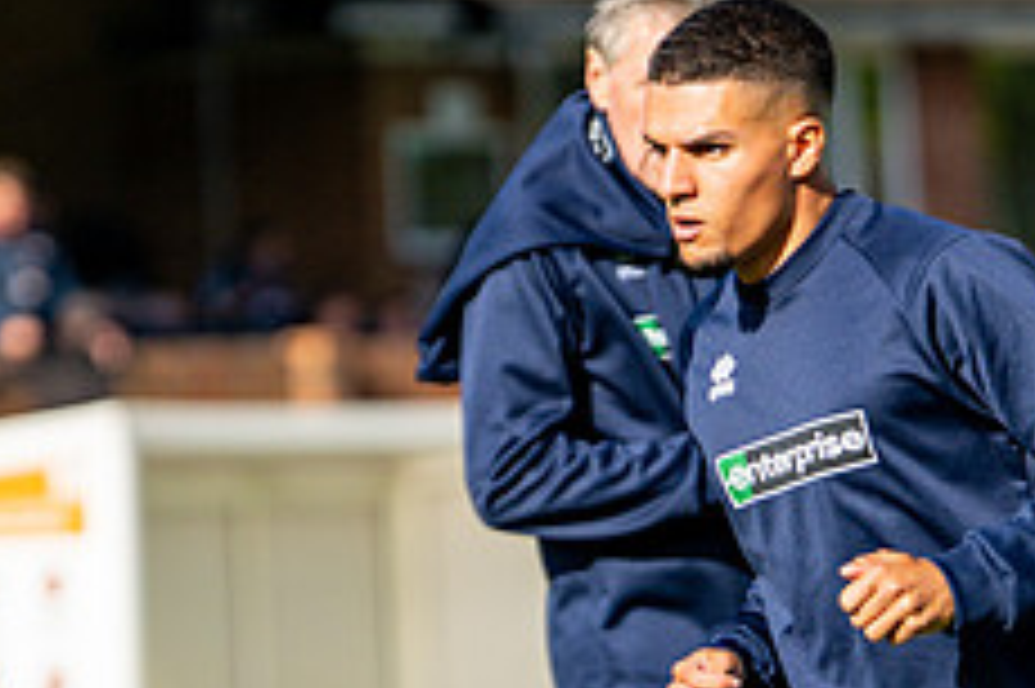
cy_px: 804
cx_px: 625
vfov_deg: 3.3
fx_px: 11894
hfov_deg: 5.0
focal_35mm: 414
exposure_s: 1/8000
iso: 100
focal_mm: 85
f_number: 1.4
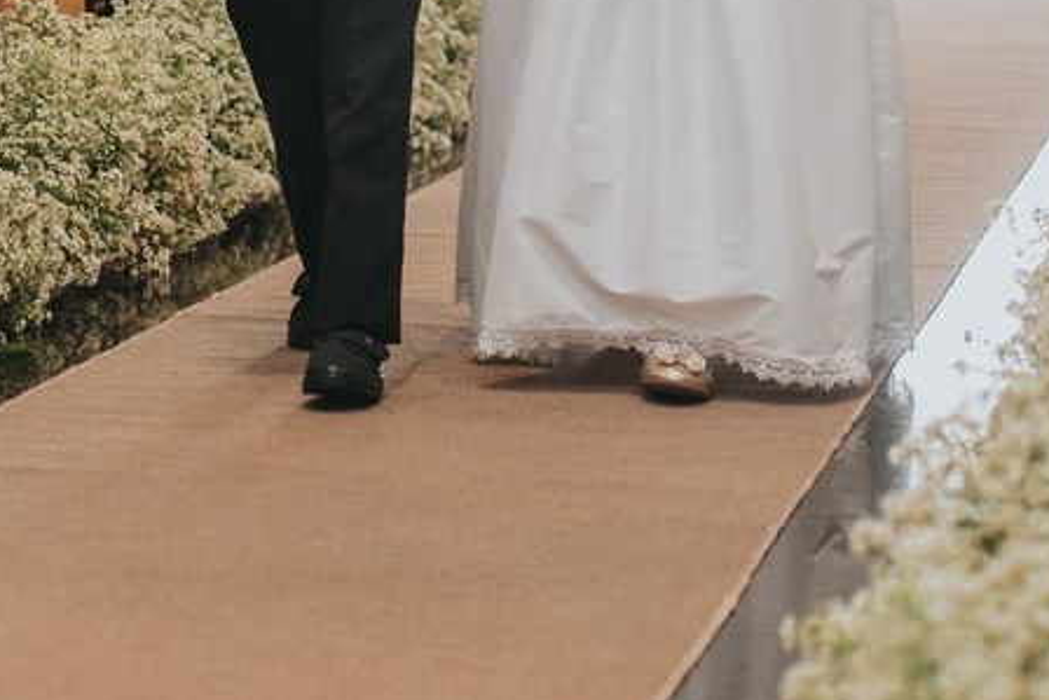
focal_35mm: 134
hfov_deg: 15.3
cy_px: -203
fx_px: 3906
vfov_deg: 10.0
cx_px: 309
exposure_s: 1/200
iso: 1250
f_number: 2.8
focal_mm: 50
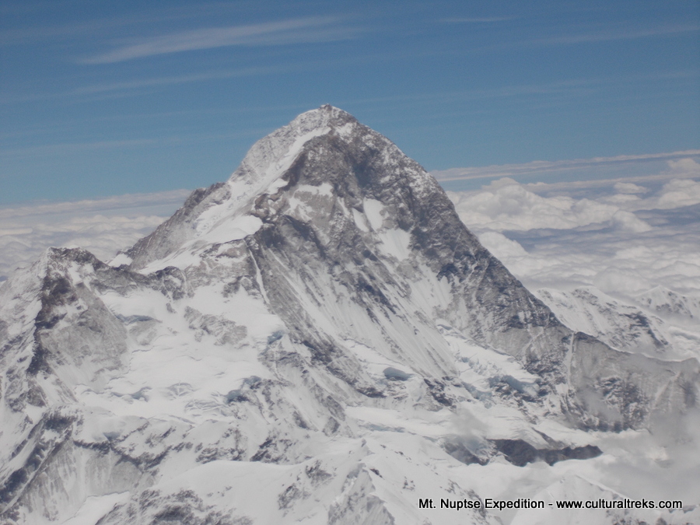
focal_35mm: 130
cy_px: 262
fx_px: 2629
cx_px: 350
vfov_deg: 11.4
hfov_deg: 15.2
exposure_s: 1/200
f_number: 16.3
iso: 80
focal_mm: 23
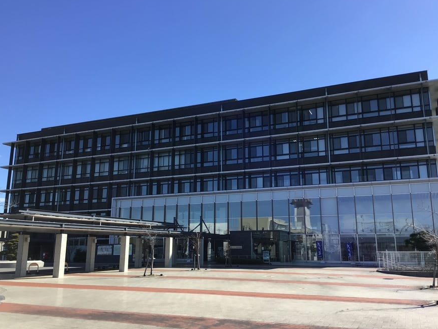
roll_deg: -0.9
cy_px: 163
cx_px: 217
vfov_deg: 44.2
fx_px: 405
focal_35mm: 32
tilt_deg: +12.7
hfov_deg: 56.8
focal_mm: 3.3
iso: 25
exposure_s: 1/959
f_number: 2.4
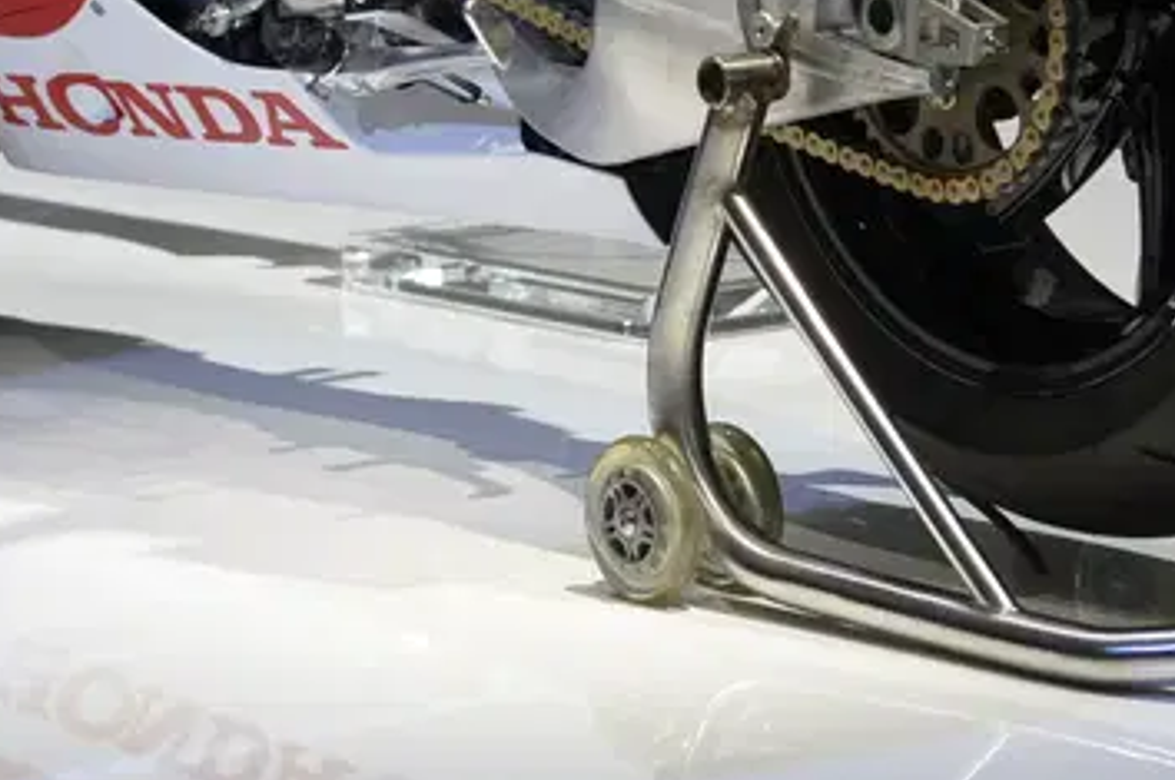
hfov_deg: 8.7
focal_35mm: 237
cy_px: -506
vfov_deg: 5.7
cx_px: 546
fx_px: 7725
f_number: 4
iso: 800
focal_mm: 70
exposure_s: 1/160
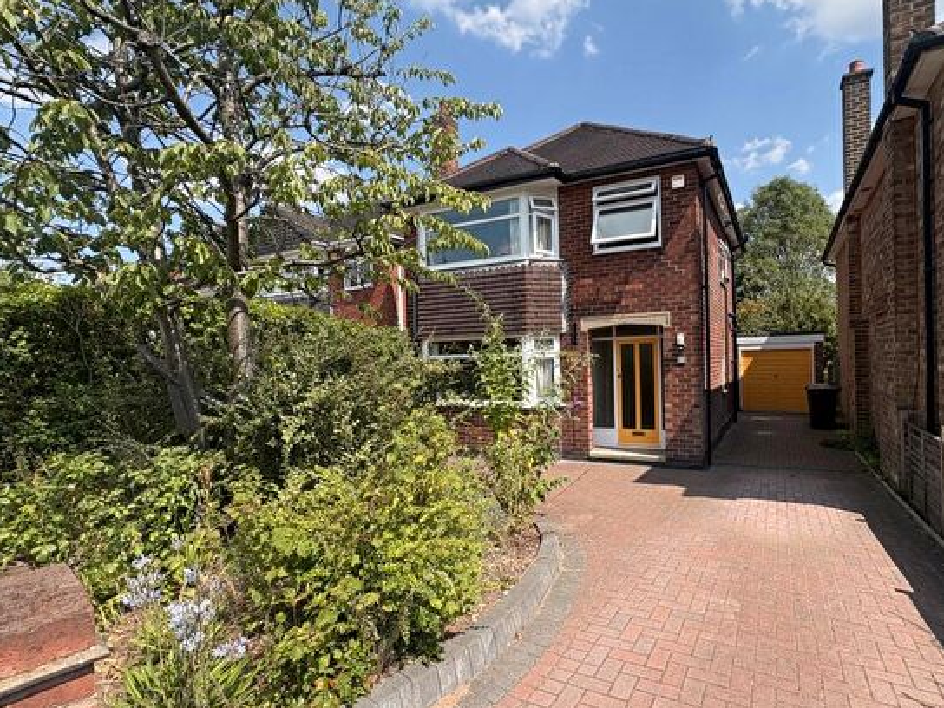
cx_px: 547
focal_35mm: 18
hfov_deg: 87.1
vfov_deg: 71.6
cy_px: 365
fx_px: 491
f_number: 2.2
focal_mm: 2.22
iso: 50
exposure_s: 1/1094
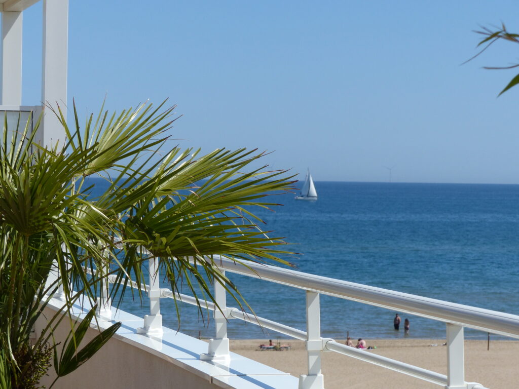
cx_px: 260
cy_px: 194
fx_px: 2174
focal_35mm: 145
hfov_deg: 13.6
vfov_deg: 10.2
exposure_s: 1/1300
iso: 100
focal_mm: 26.1
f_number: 4
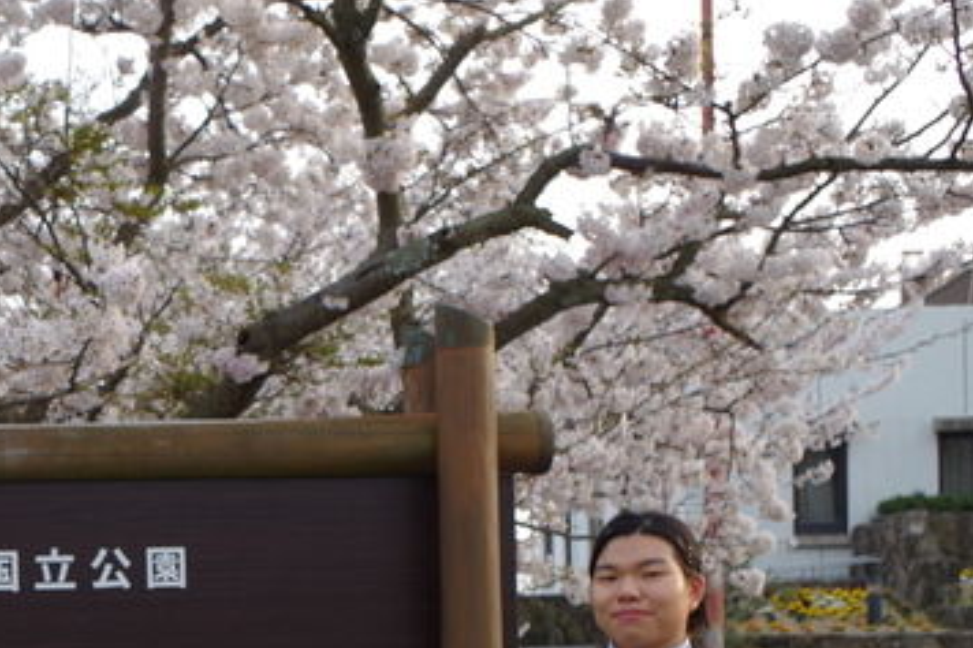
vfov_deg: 18.4
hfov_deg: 26.6
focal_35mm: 71
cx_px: -40
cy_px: 718
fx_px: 1918
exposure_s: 1/100
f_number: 5
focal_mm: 21.25
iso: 100
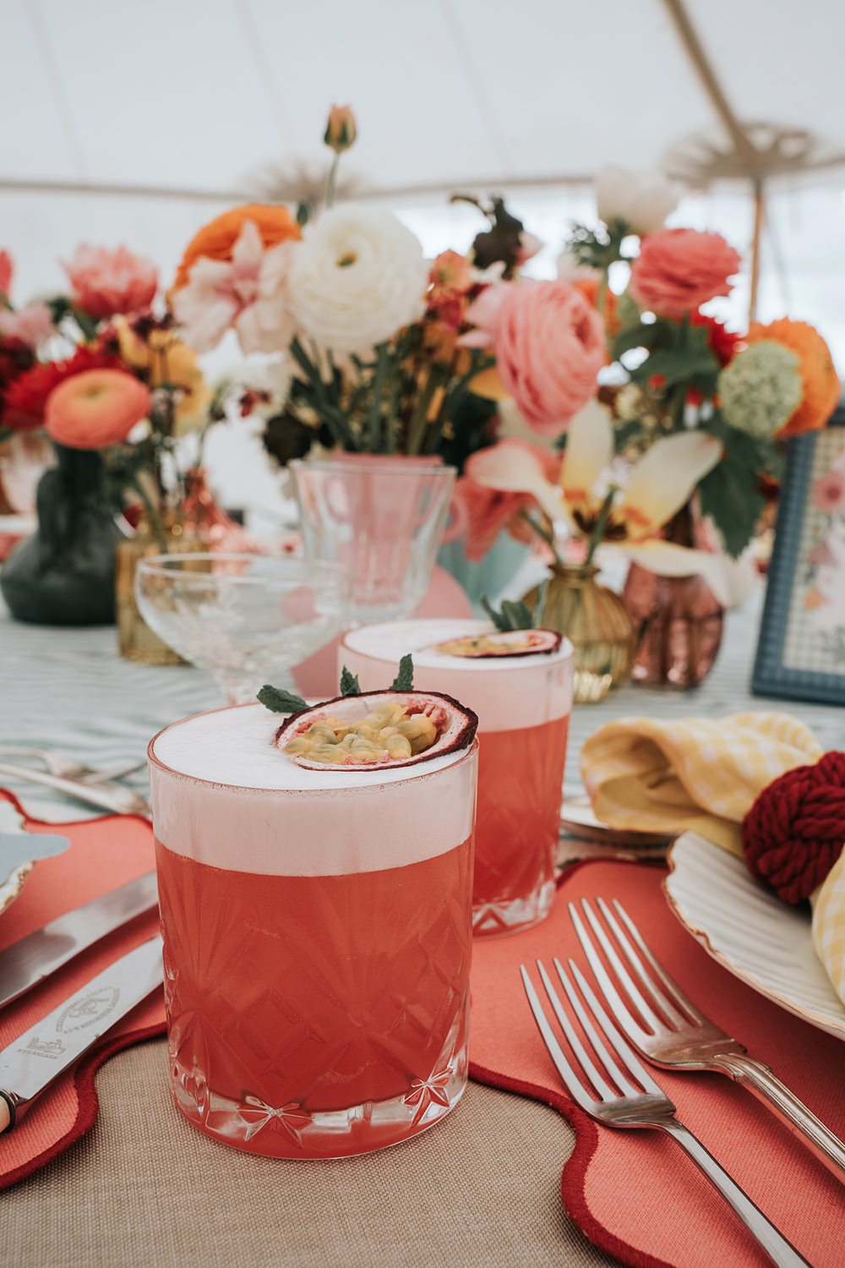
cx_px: 422
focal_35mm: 36
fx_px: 1257
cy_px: 634
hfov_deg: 37.2
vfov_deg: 53.5
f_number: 9
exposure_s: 1/160
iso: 200
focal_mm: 35.7
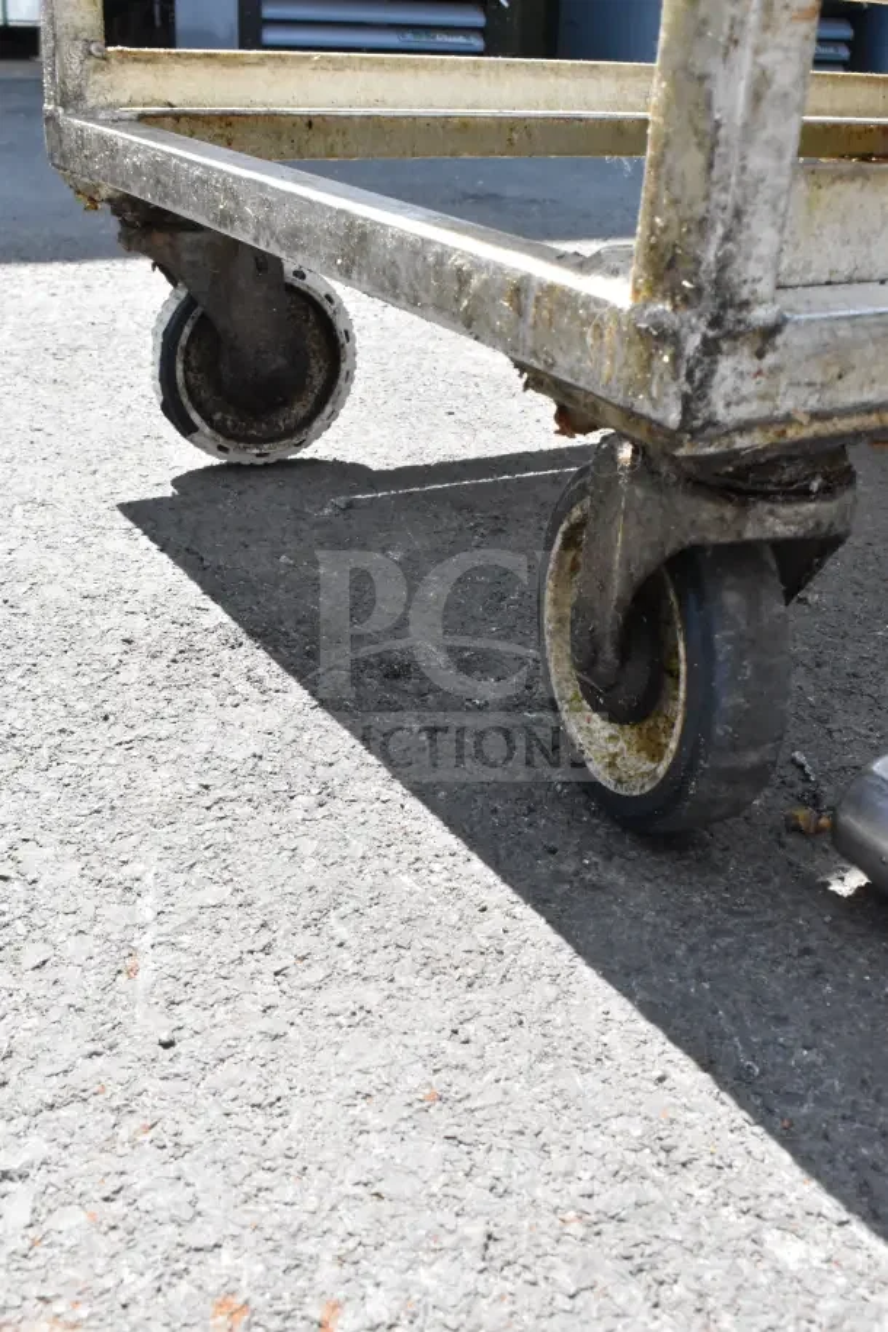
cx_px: 444
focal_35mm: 36
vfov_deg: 53.1
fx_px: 1332
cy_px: 666
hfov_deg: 36.9
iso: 6400
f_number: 18
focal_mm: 24
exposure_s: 1/1250
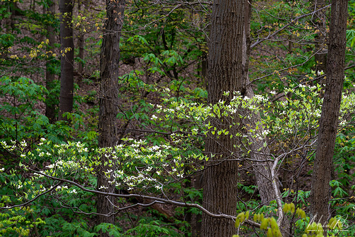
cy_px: 118
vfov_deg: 8.6
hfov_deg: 12.8
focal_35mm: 160
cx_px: 178
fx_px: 1578
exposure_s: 1/30
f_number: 11
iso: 100
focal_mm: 160
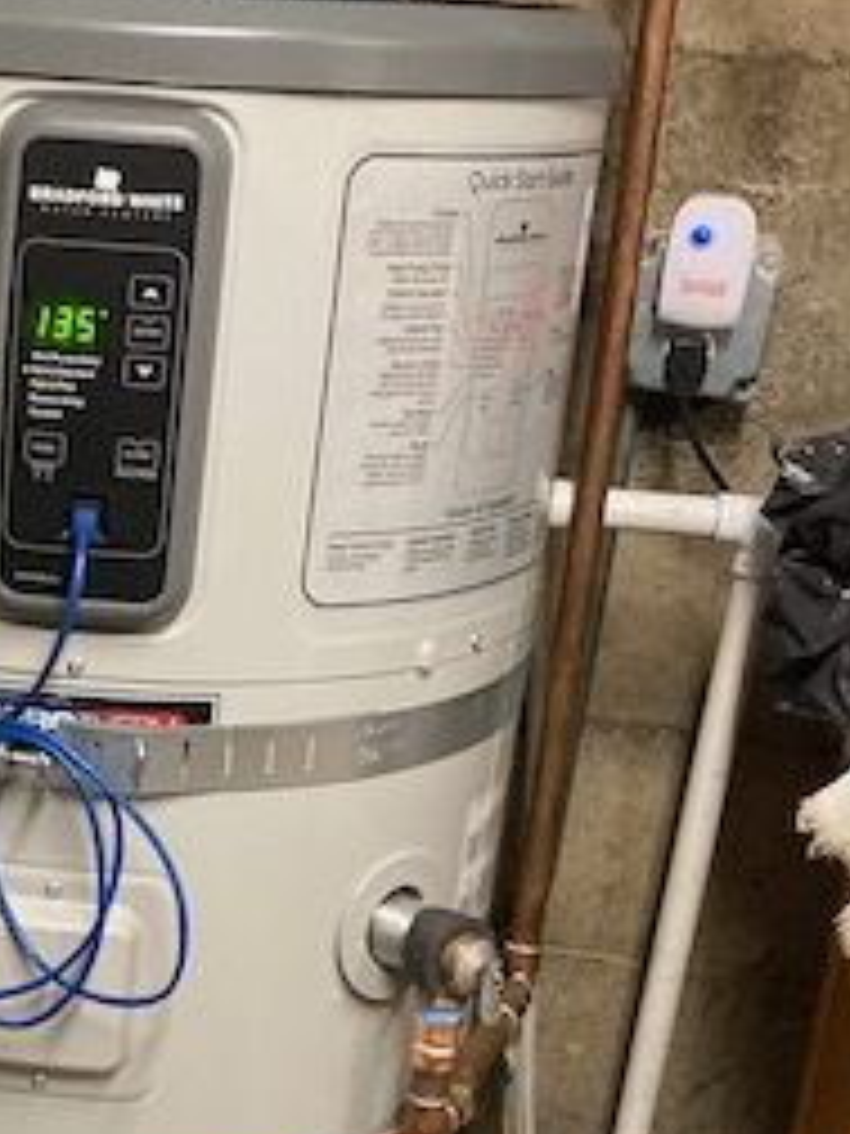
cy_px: 981
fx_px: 2325
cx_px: -9
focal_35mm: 71
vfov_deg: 26.6
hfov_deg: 20.1
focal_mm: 3.99
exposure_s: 1/60
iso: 250
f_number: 1.8
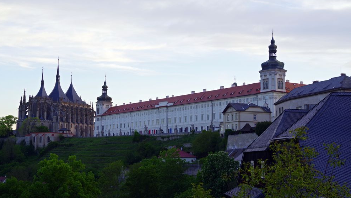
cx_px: 174
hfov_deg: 39.2
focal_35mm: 53
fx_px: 493
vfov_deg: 22.6
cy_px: 110
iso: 800
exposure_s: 1/250
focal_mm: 50
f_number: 7.1
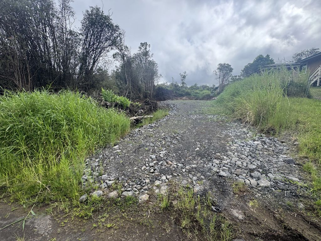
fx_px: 130
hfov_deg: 102.1
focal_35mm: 14
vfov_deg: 85.7
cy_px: 120
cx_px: 160
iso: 40
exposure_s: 1/561
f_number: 2.2
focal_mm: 2.22
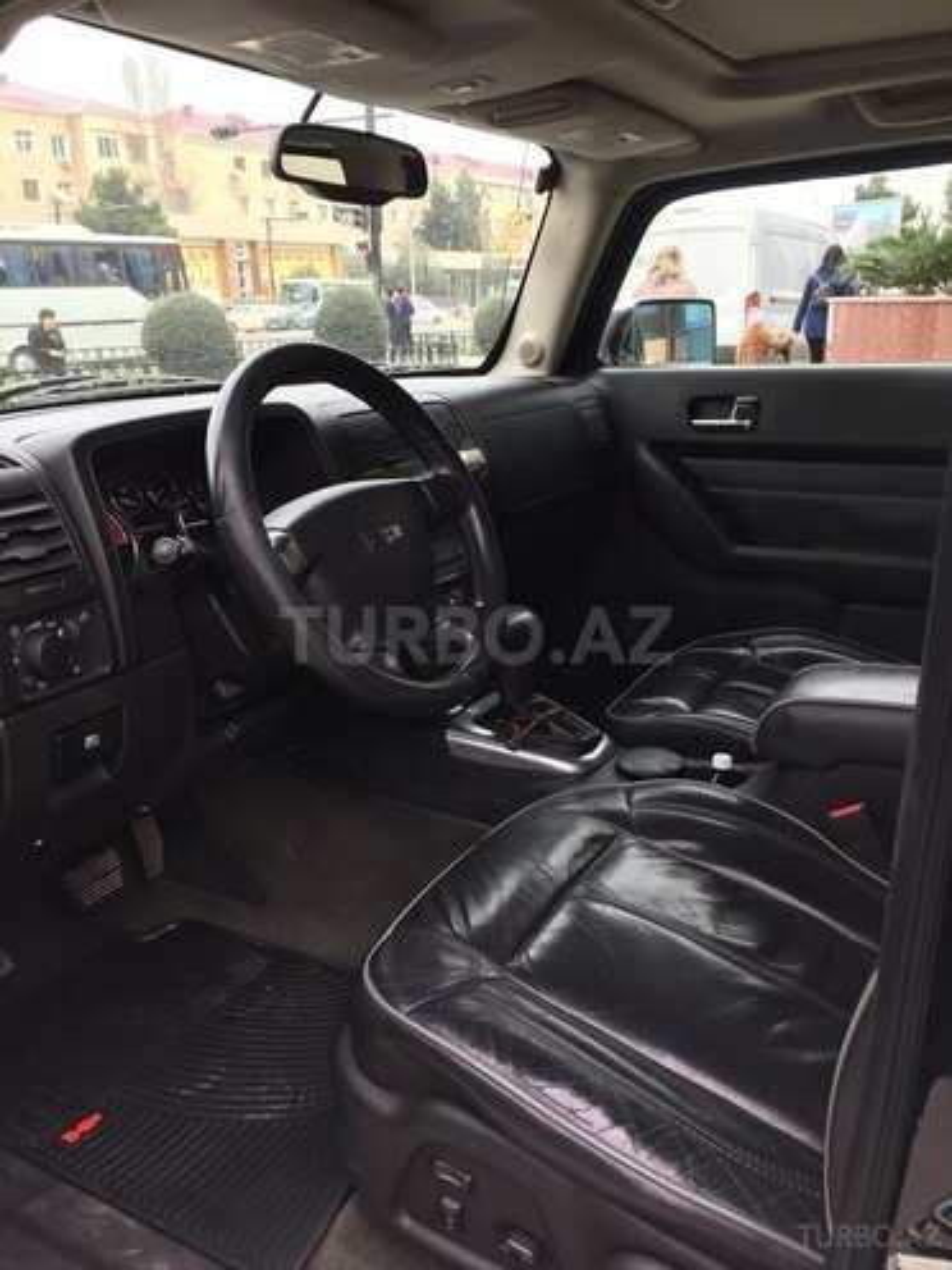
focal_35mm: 29
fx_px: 1063
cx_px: 476
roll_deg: +2.1
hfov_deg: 48.2
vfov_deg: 61.7
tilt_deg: -17.8
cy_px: 635
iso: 40
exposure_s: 1/50
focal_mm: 4.15
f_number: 2.2
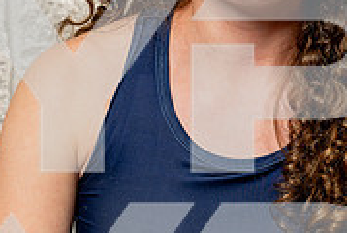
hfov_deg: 11.5
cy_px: 75
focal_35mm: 179
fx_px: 1728
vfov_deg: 7.7
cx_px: 147
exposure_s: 1/250
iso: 250
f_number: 5.6
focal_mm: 53
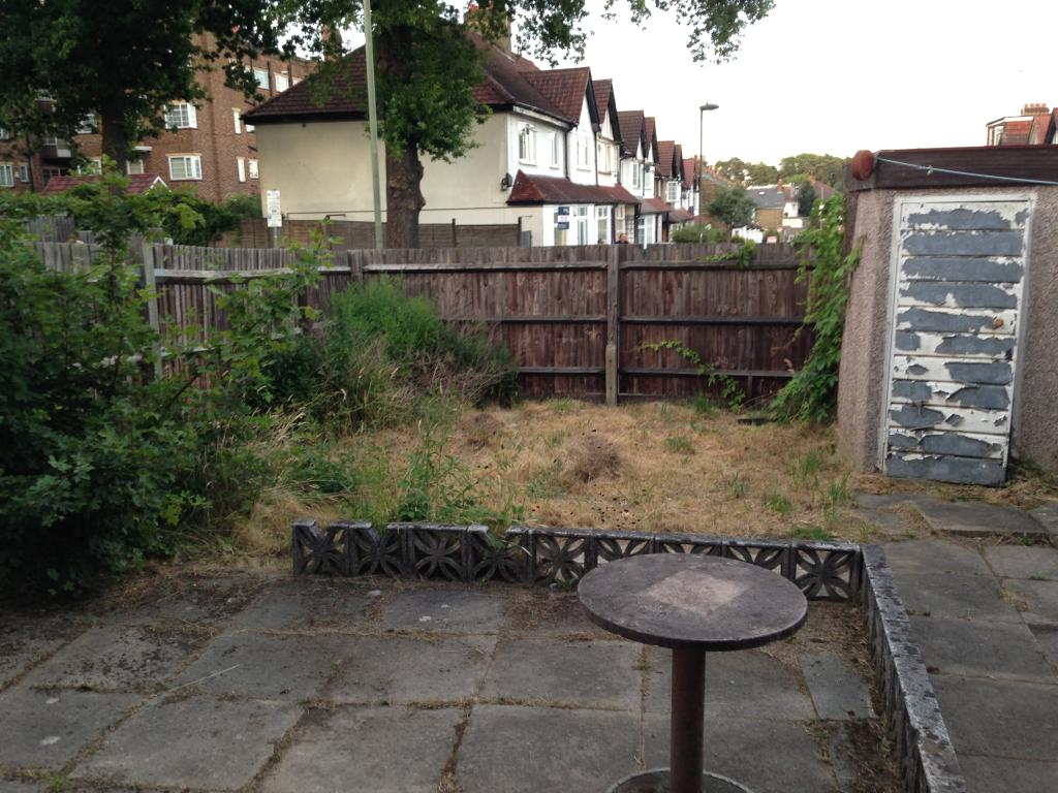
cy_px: 396
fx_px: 1009
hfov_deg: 55.4
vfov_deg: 42.9
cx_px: 529
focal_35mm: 33
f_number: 2.4
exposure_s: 1/30
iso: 50
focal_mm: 4.13
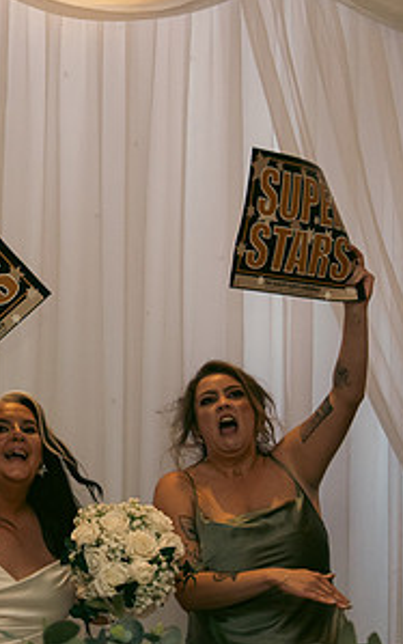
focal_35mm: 99
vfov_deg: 21.0
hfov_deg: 12.5
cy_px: 395
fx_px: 1739
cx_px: -211
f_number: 3.5
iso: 2500
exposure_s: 1/160
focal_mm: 50
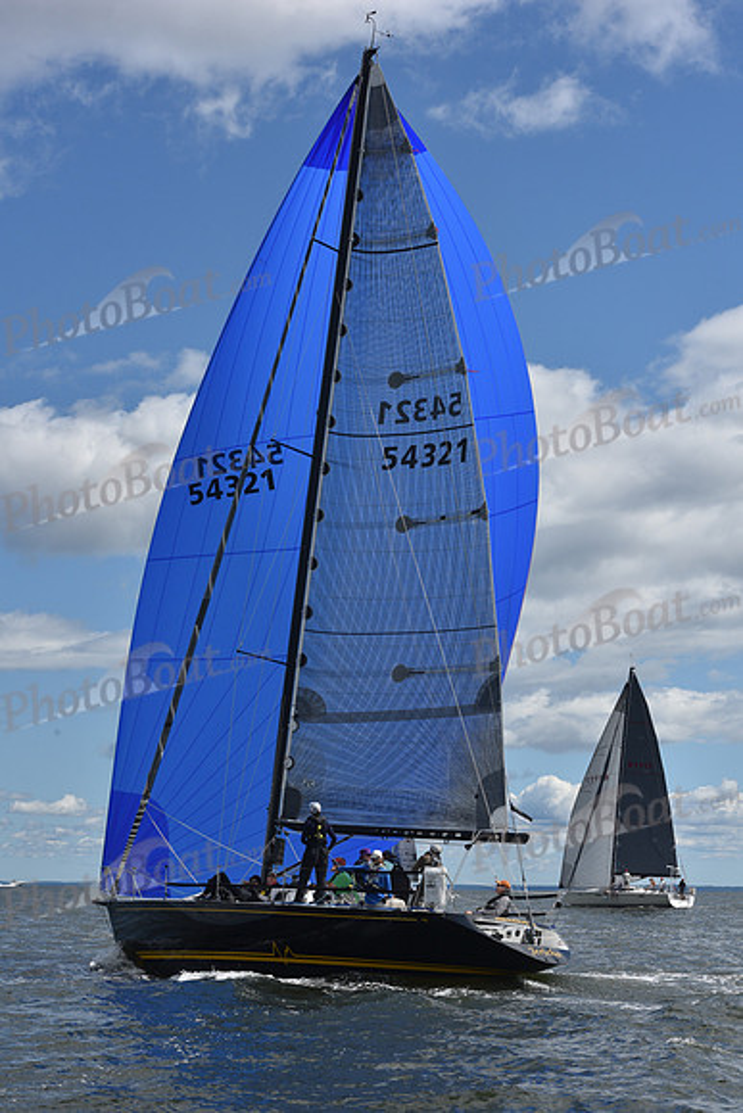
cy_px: 556
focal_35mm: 70
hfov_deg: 19.5
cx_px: 372
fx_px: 2166
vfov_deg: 28.8
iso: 250
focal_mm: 70
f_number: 11
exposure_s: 1/800
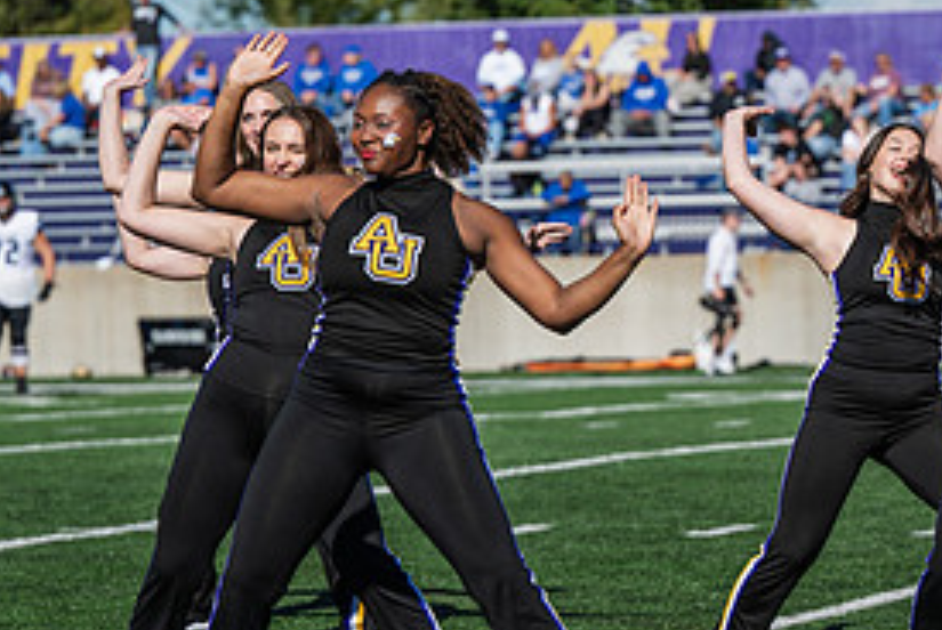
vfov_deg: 6.4
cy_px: 498
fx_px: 5632
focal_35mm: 215
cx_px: 743
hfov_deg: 9.5
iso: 80
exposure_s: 1/1600
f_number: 3.2
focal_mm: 102
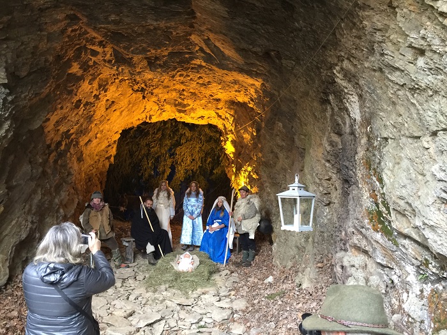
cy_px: 168
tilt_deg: +1.4
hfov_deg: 61.7
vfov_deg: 48.2
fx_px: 374
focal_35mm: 29
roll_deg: -2.2
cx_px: 224
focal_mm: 4.15
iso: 125
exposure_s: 1/17
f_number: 2.2
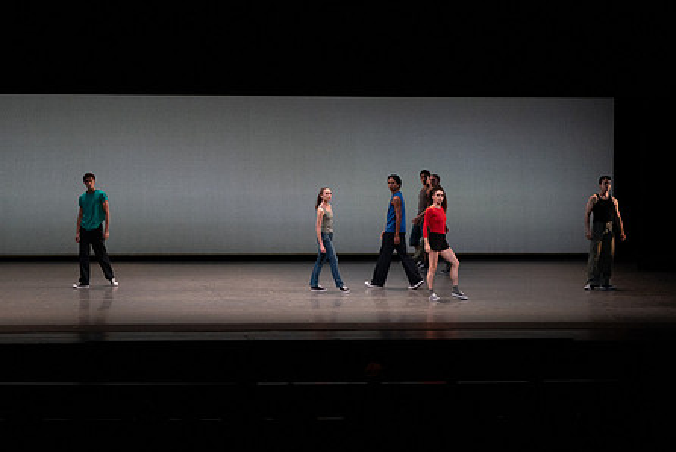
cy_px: 172
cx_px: 258
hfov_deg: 15.7
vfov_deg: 10.6
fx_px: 2443
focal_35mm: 130
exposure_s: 1/500
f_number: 9
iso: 5000
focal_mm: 100
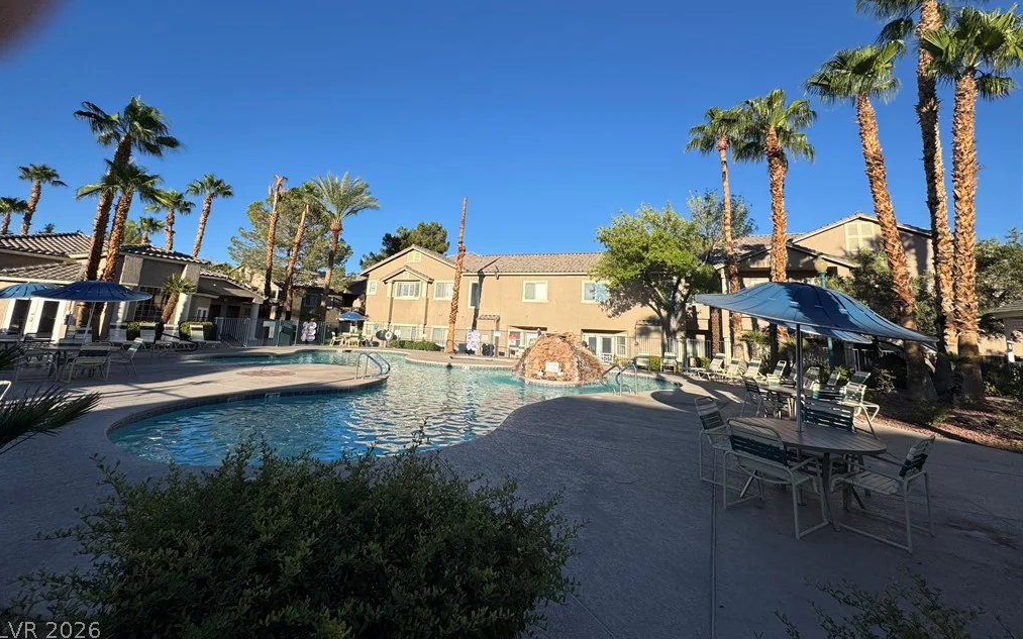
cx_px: 508
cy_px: 259
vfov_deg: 74.1
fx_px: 418
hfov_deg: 101.5
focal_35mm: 15
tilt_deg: +8.8
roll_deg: -3.7
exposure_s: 1/2415
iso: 50
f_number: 2.2
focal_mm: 2.22
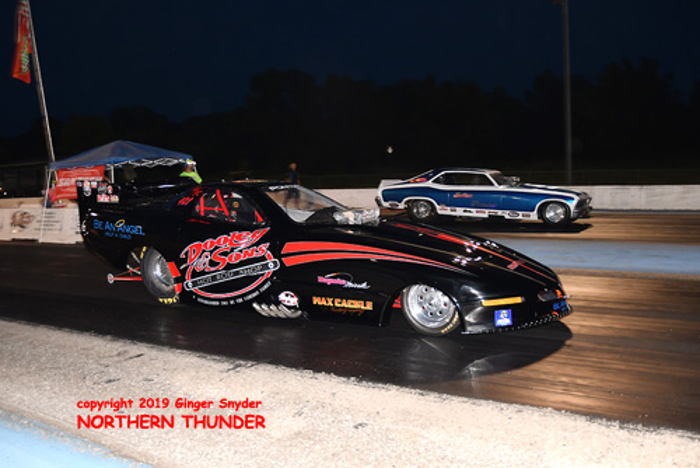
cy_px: 234
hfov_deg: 73.7
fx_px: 467
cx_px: 350
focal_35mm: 24
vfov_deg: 53.2
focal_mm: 16
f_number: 2.8
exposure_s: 1/250
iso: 640
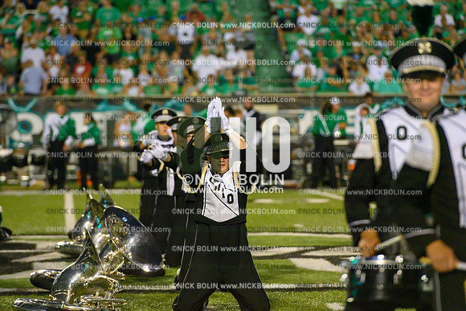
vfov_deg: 6.9
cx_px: 233
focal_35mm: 200
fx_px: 2589
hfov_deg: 10.3
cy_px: 156
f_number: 4
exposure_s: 1/1600
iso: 10000
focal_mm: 200
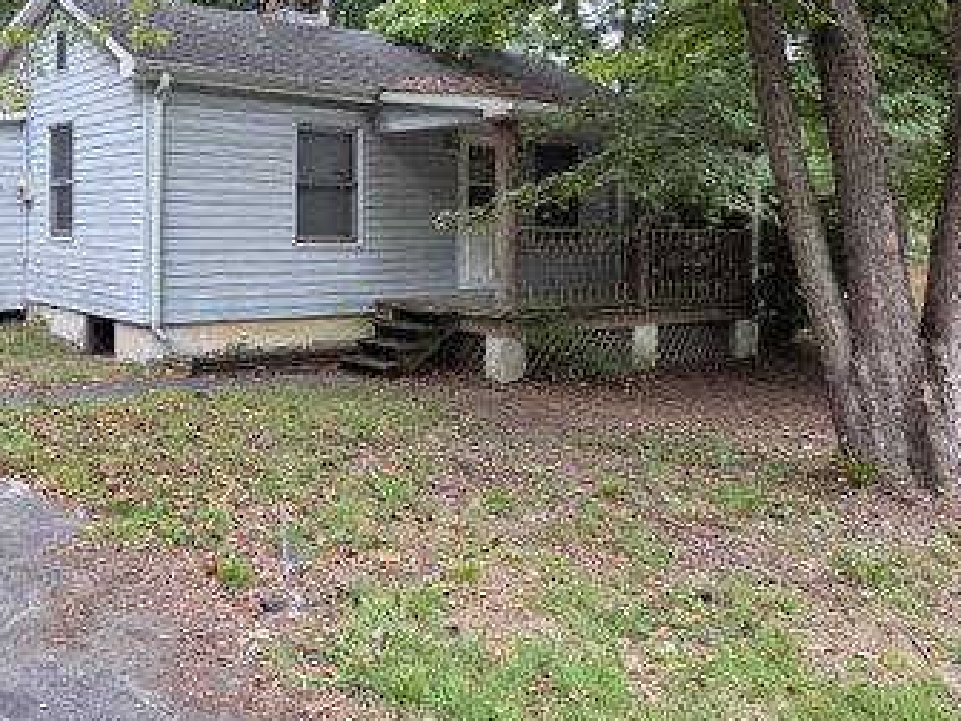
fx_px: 972
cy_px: 235
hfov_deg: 51.8
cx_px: 337
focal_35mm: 35
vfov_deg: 40.2
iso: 125
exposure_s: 1/180
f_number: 1.8
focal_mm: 5.4
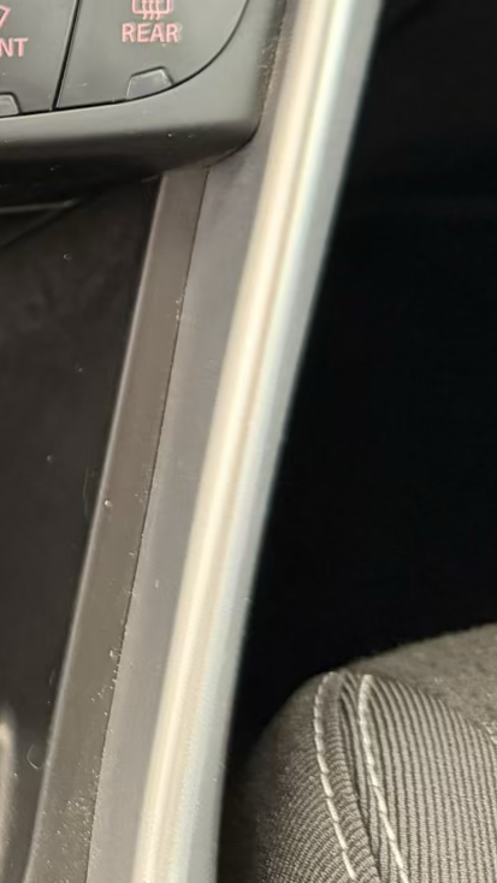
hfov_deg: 16.7
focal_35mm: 61
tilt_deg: -33.9
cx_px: -369
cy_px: 177
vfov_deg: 33.4
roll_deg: -2.8
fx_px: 1429
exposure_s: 1/40
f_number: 1.78
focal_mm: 6.76
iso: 1000
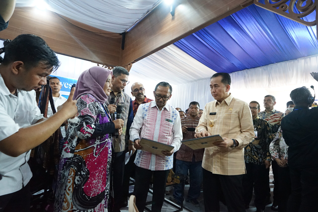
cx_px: 159
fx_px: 177
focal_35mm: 20
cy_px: 106
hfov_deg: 84.0
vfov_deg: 61.9
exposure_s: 1/80
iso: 6400
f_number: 5.6
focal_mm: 20
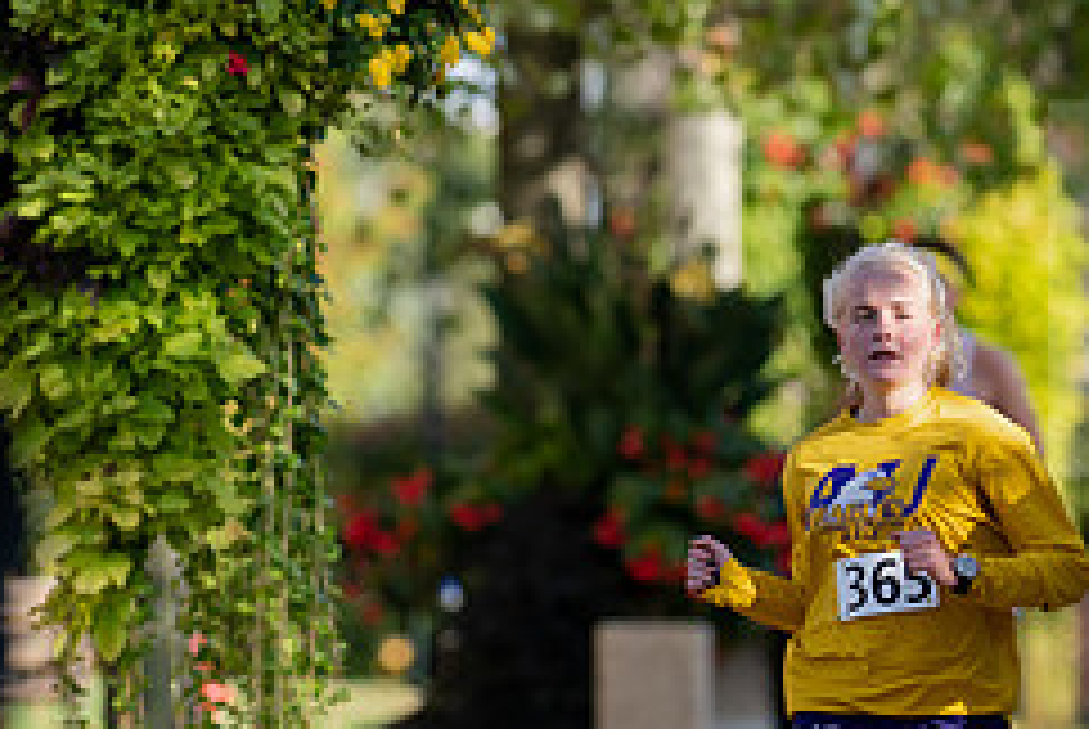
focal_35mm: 718
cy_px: 646
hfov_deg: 2.9
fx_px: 21745
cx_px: 914
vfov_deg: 1.9
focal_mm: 300
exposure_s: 1/500
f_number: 4.5
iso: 200
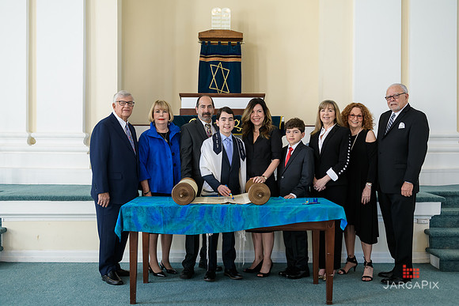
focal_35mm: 39
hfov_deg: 49.9
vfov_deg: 34.5
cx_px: 230
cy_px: 148
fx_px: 494
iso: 400
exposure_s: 1/125
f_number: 3.2
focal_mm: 35
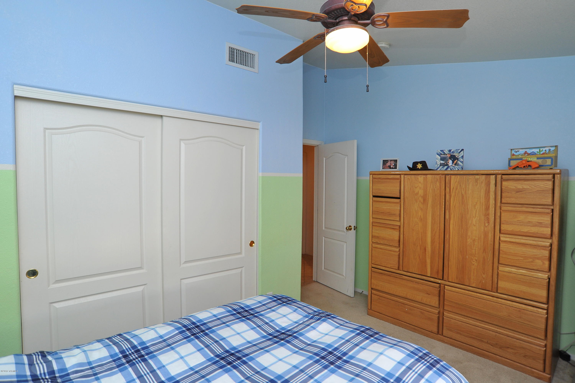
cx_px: 288
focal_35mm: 18
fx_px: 287
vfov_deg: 67.3
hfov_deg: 90.0
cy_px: 192
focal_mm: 18
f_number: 7.1
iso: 1000
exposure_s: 1/30
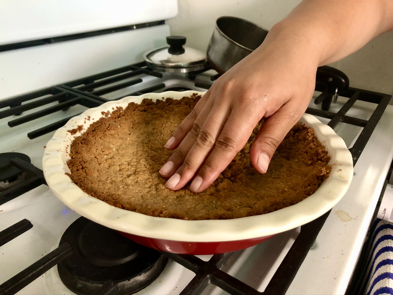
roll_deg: -0.5
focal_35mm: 28
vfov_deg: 49.7
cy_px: 148
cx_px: 196
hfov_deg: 63.4
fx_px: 318
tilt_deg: -27.3
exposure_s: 1/15
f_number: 1.8
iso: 100
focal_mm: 3.99
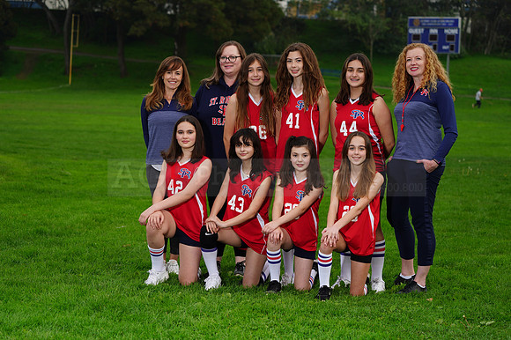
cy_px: 170
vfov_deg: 13.7
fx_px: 1419
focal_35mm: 100
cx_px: 256
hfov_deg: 20.4
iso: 200
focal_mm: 100
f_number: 5
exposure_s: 1/250
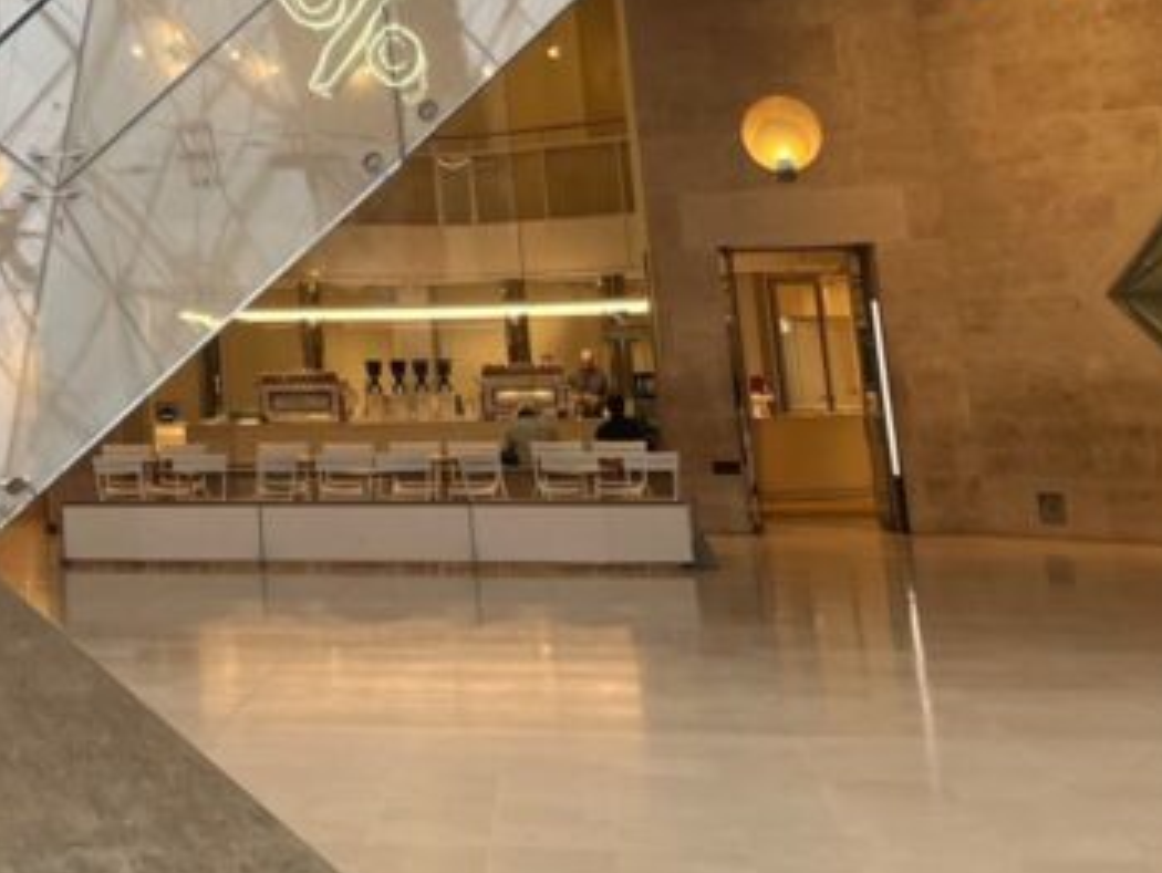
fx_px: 2553
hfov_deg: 23.7
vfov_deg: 17.8
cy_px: -349
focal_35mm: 76
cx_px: -173
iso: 40
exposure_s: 1/169
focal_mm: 5.1
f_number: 1.6
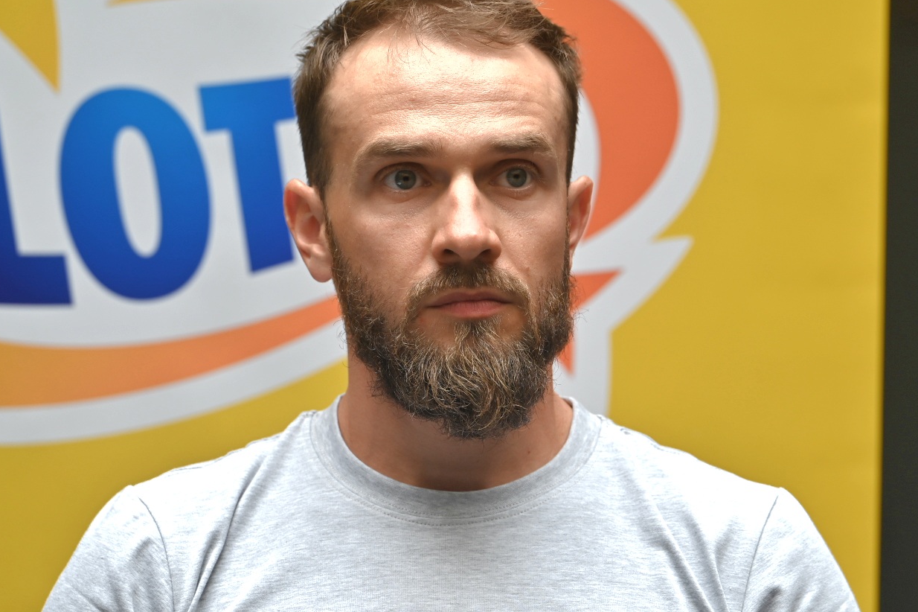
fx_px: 5022
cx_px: 526
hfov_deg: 10.4
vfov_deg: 7.0
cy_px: 228
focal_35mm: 197
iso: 100
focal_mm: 150
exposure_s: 1/161
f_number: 4.5
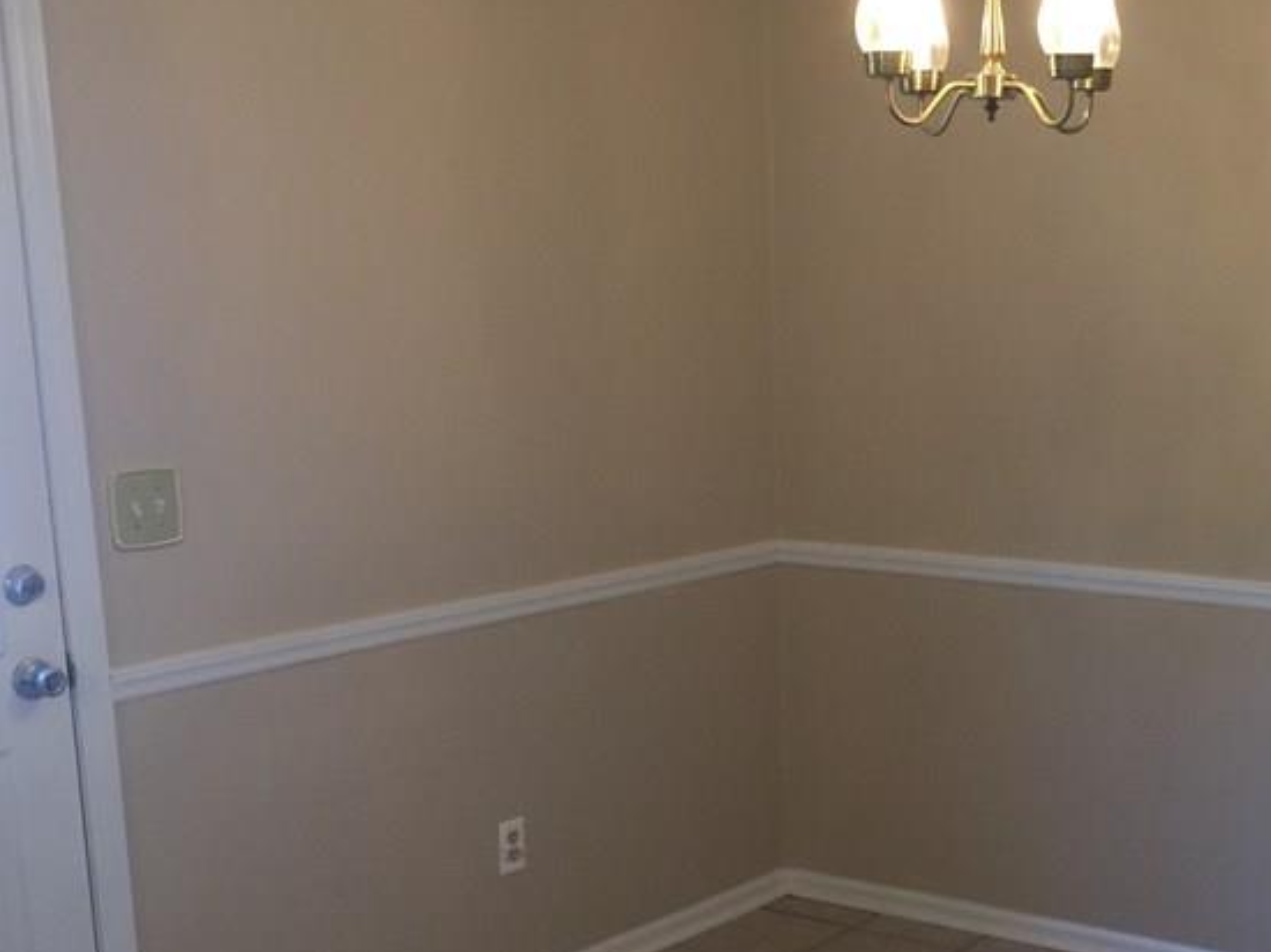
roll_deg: -0.8
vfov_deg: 26.7
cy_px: 691
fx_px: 1982
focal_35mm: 54
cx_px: 1033
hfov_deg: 34.4
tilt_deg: -11.3
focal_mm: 4.15
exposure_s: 1/15
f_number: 2.2
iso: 64
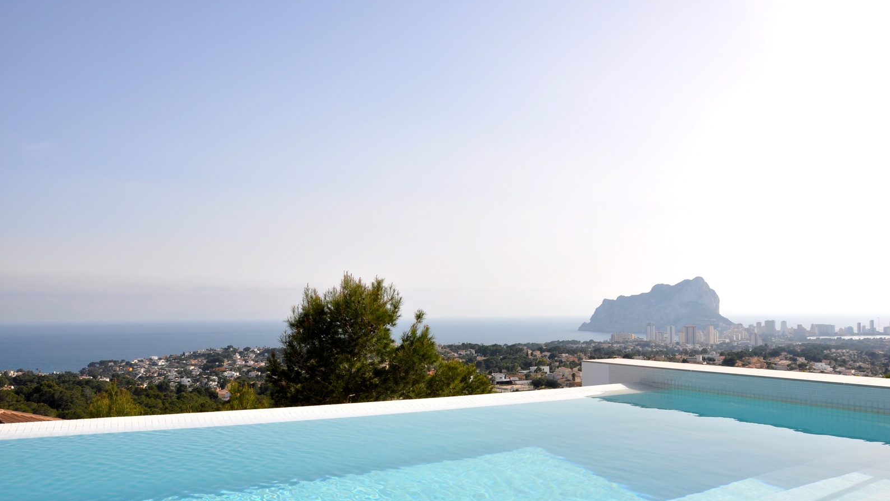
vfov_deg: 40.1
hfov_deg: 66.1
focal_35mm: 29
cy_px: 289
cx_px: 456
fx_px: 684
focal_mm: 18
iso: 200
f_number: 10
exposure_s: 1/400
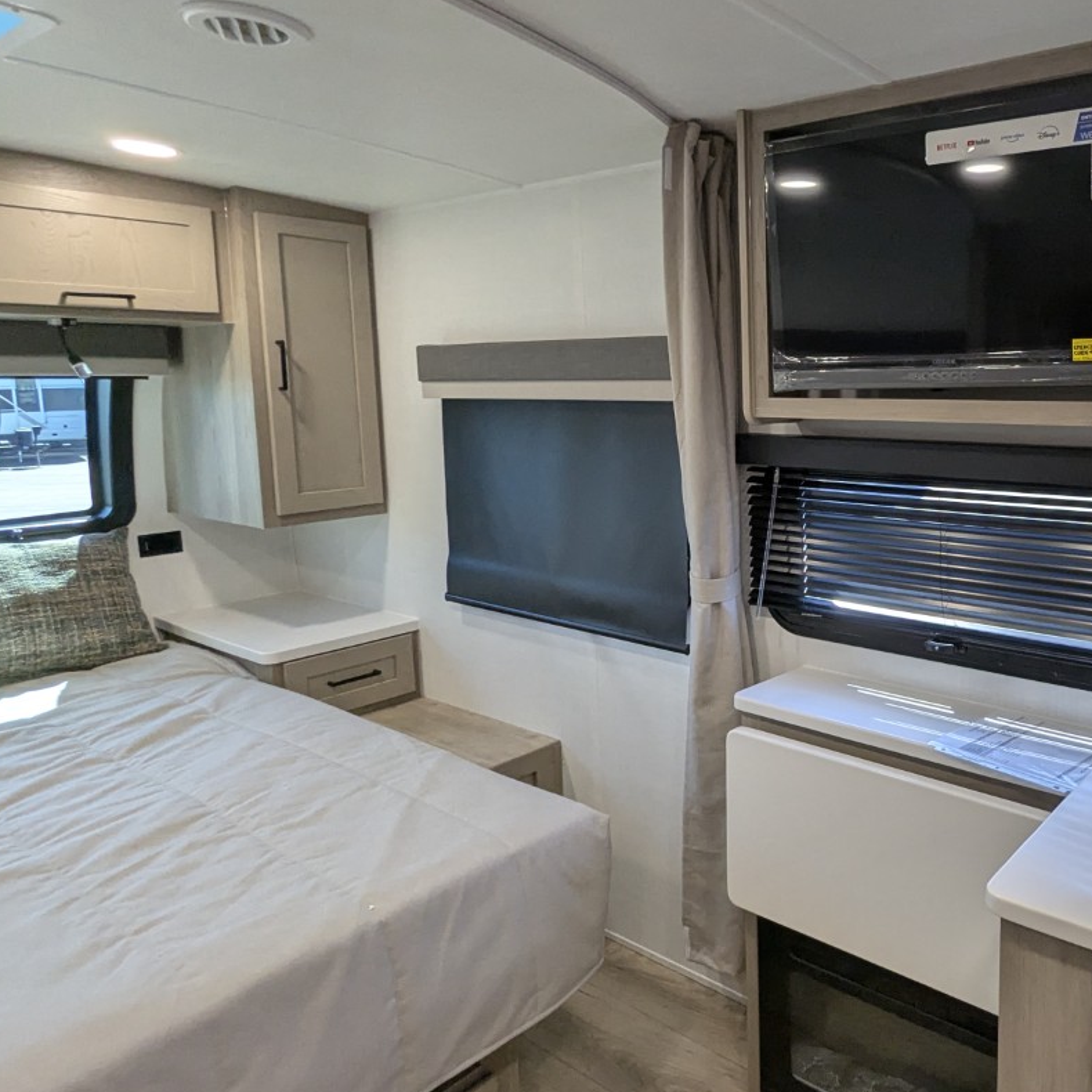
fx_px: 892
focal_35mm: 25
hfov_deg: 57.9
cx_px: 883
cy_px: 478
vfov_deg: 62.7
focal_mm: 2.35
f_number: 2.2
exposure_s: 1/99.5
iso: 201
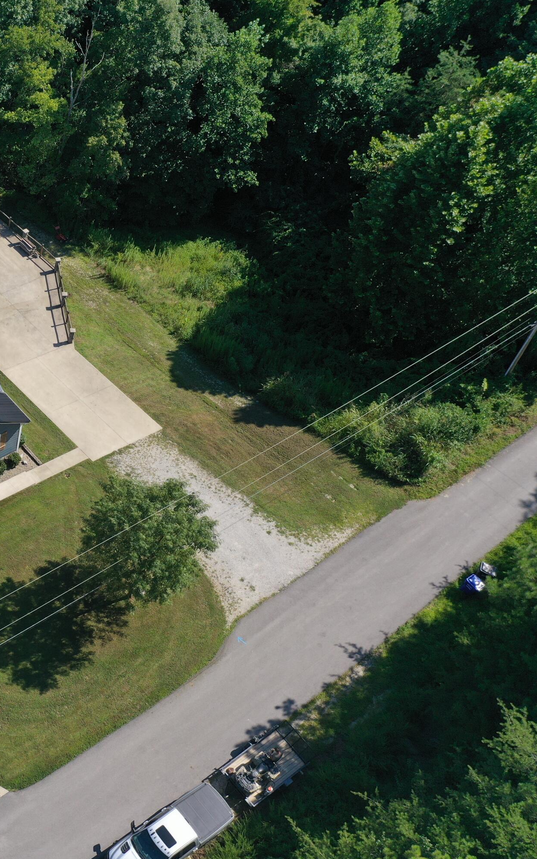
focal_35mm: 43
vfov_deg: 46.2
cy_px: 430
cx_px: -88
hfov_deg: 26.8
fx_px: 1007
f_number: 4.5
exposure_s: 1/160
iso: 100
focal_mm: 10.26
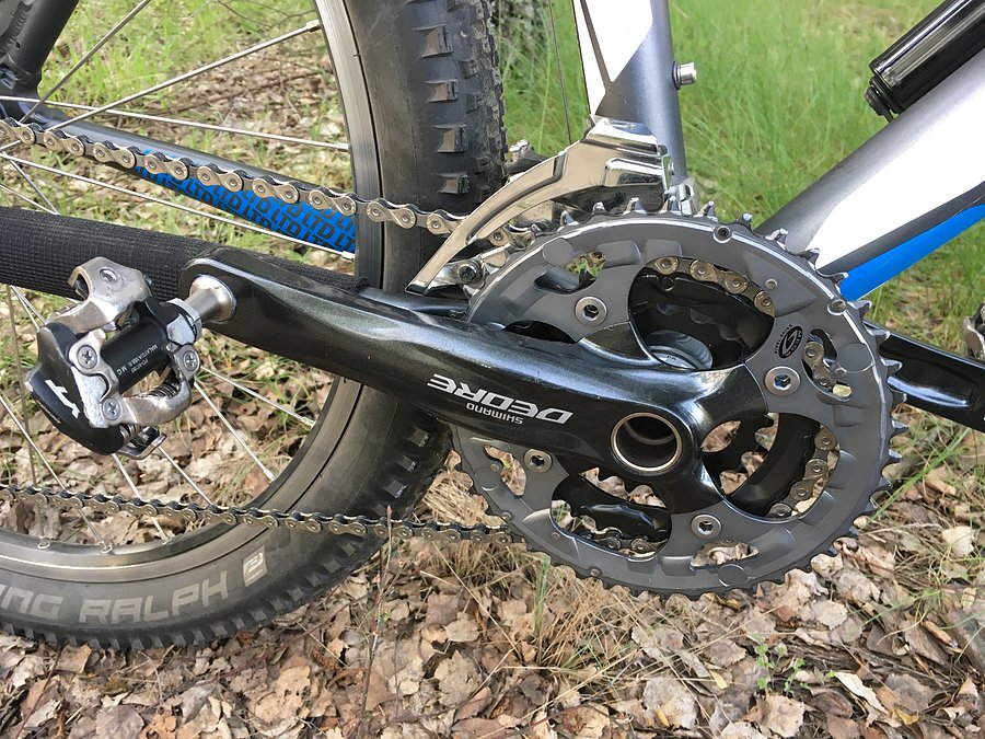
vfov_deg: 48.2
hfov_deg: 61.7
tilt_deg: -37.6
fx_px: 825
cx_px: 492
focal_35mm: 29
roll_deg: -1.4
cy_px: 370
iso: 40
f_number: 2.2
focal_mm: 4.15
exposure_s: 1/33
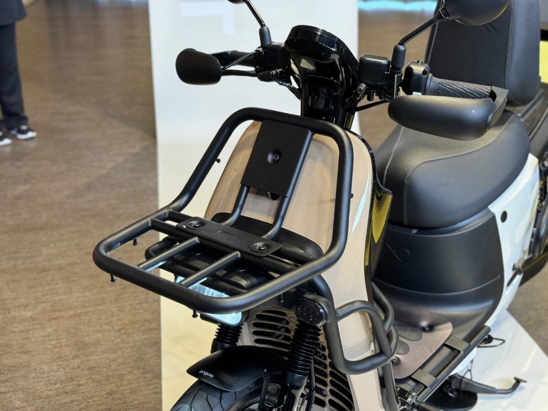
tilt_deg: -22.2
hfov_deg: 39.7
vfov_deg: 30.3
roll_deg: -0.2
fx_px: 760
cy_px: 206
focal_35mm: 48
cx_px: 274
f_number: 1.78
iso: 100
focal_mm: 6.86
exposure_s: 1/60
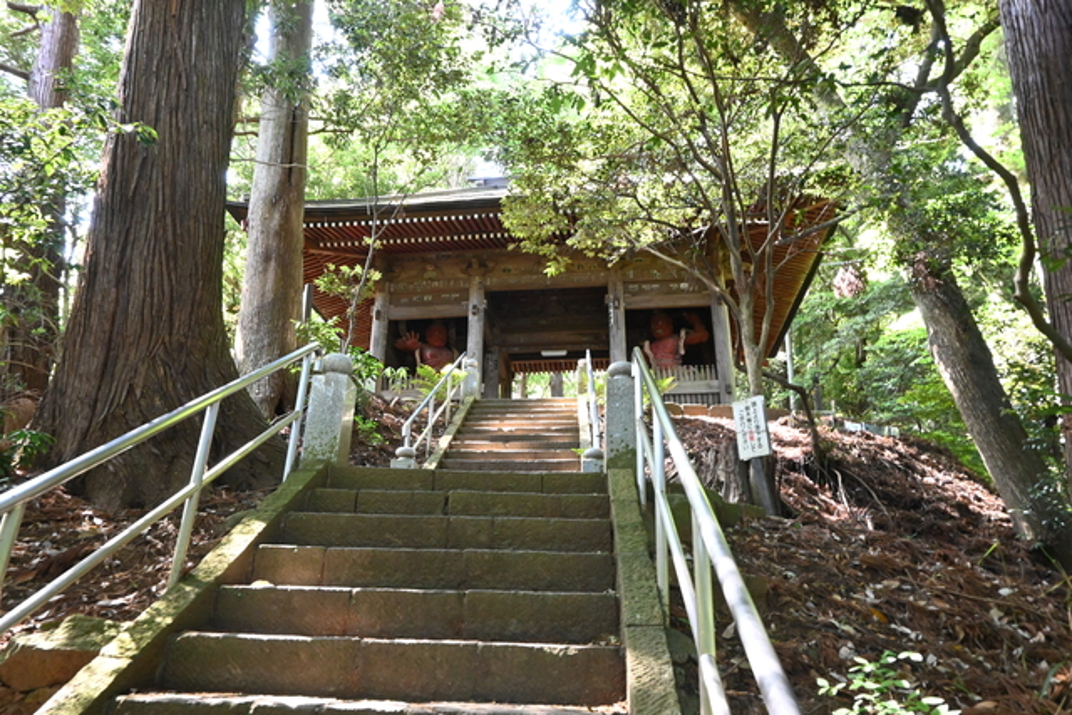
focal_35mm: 24
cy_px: 358
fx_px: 715
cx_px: 536
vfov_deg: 53.2
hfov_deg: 73.7
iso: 4000
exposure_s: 1/25
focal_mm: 16
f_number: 7.1
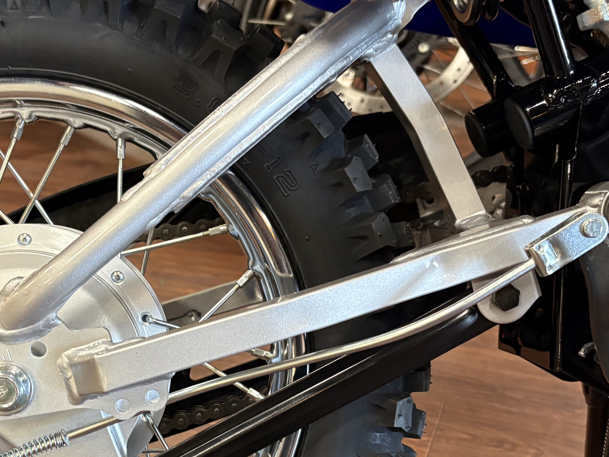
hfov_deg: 36.4
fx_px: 915
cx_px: 201
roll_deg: -0.1
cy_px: 331
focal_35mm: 52
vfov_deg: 27.7
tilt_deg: -21.2
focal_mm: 5.96
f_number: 1.6
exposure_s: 1/60
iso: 400
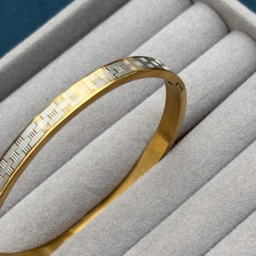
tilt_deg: -71.0
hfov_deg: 19.7
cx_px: 94
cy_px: 205
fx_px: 736
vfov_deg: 19.5
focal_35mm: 88
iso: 32
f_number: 1.6
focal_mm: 5.96
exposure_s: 1/1517
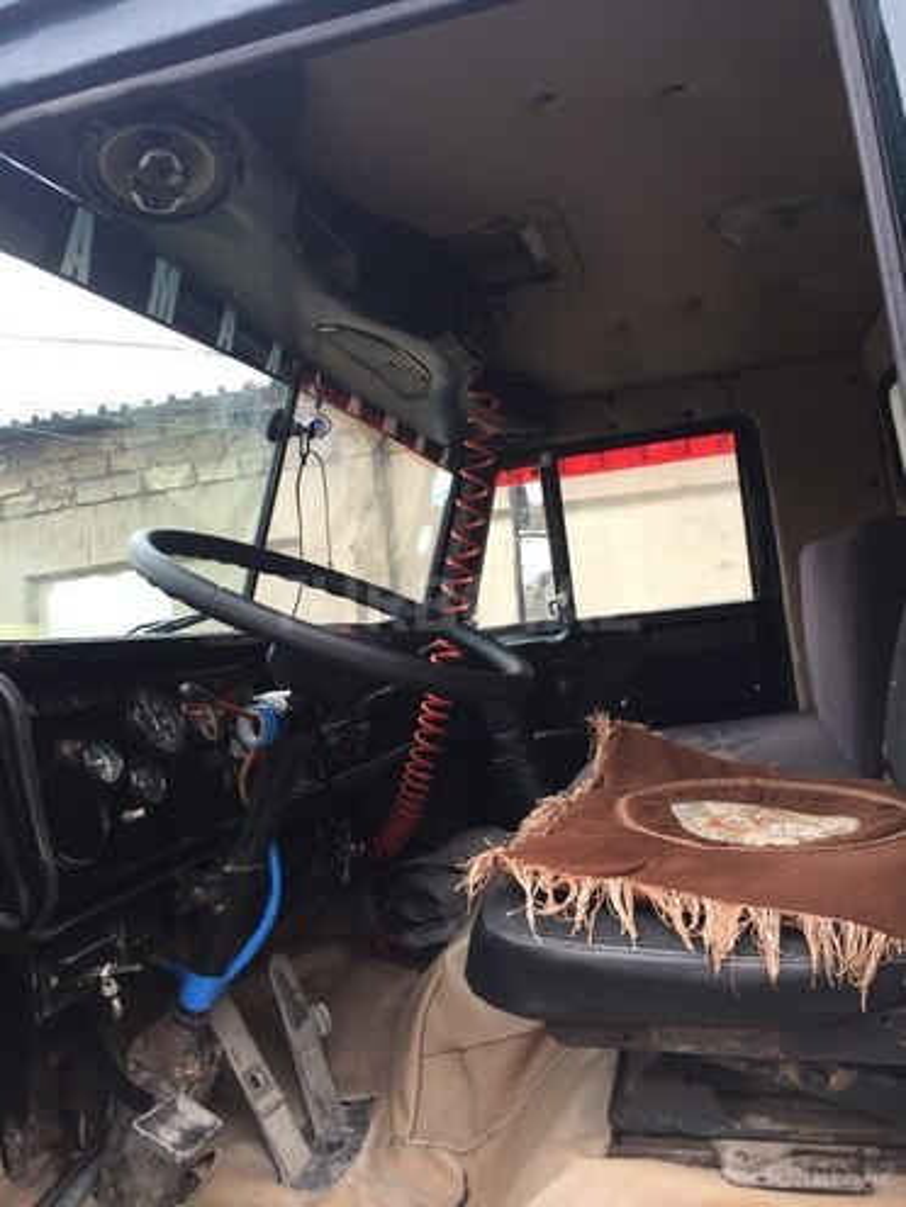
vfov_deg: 61.7
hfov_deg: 48.2
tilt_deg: +0.3
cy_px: 604
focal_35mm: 29
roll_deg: +4.4
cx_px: 453
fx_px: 1012
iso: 32
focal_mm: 4.15
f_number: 2.2
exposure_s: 1/100
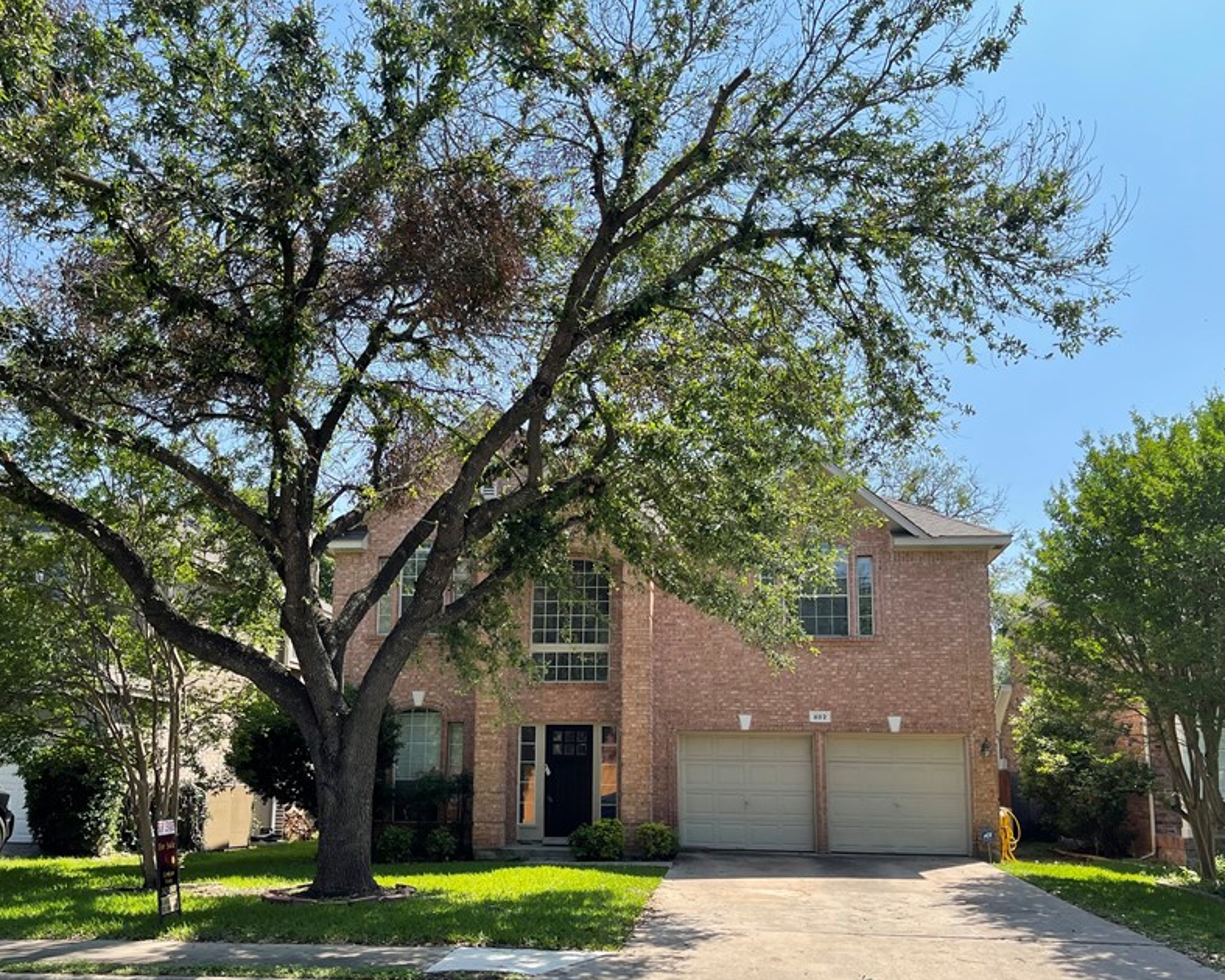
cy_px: 585
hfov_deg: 54.2
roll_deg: -1.0
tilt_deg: +8.7
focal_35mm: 33
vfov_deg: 44.3
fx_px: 1197
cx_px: 587
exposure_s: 1/2247
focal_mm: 5.1
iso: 32
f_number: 1.6
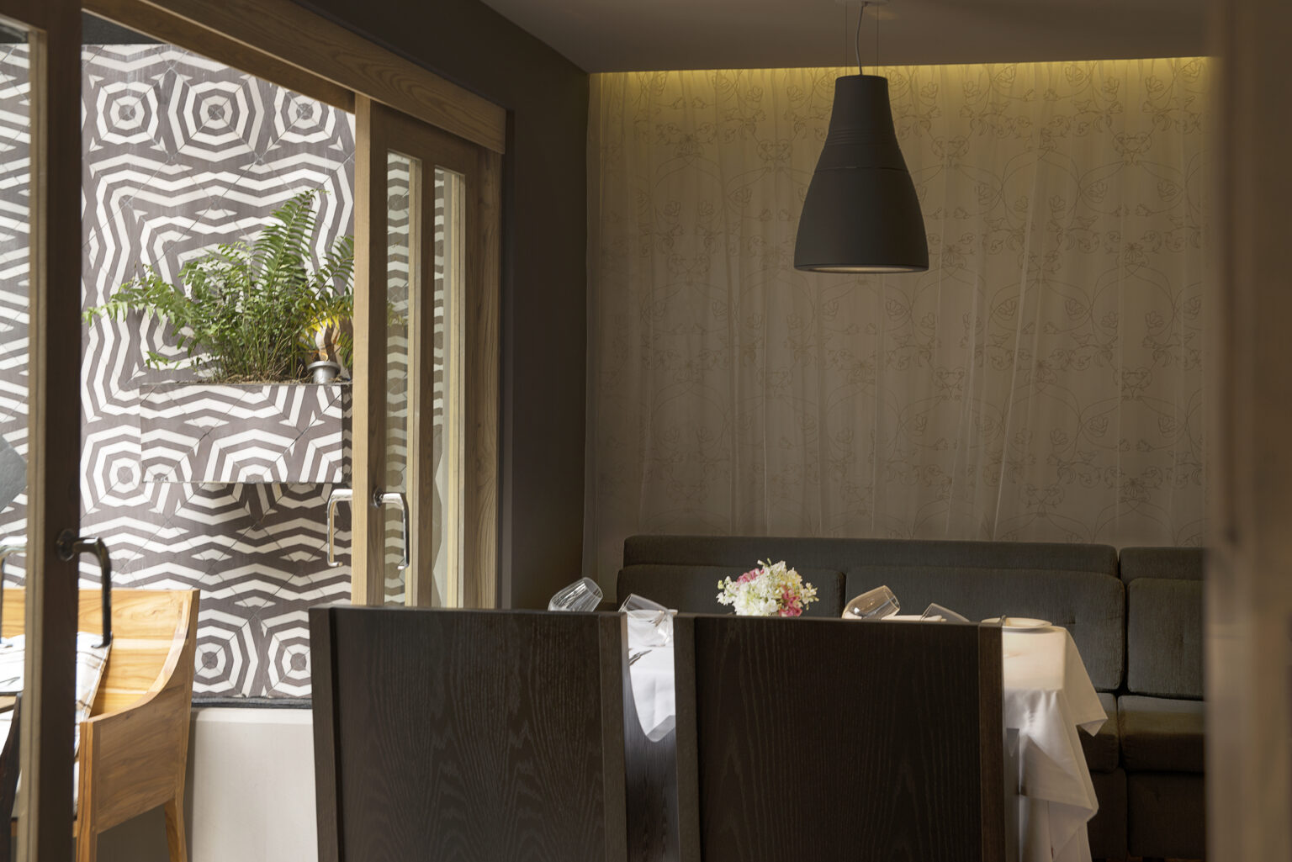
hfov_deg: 41.1
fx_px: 1723
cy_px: 431
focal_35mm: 48
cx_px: 646
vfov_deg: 28.1
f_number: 6.3
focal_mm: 48
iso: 50
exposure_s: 1/13
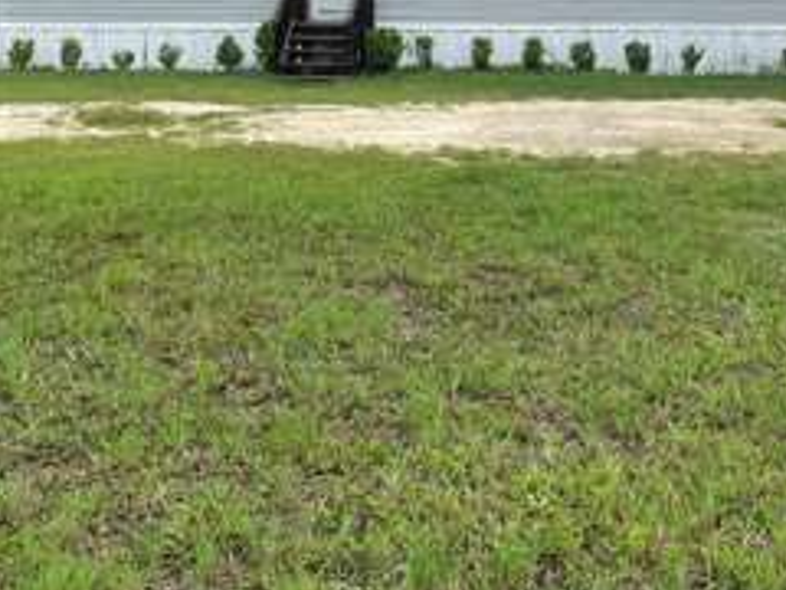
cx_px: 511
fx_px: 1181
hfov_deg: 36.5
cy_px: 36
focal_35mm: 52
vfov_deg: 26.9
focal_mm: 4.2
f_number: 1.6
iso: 32
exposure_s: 1/1135
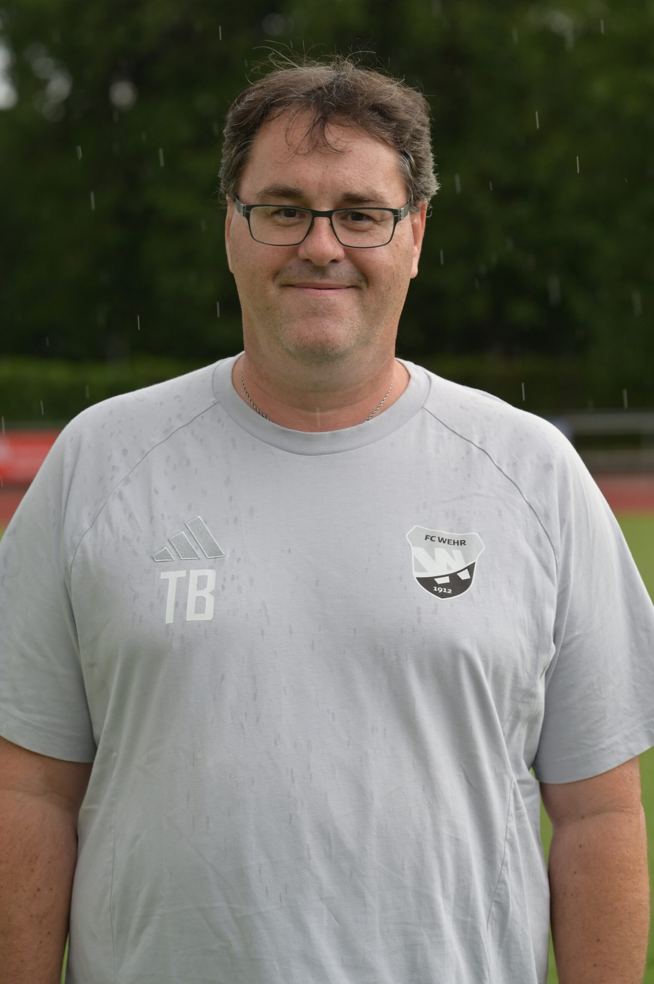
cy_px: 492
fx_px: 3247
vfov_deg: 17.2
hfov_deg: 11.5
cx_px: 327
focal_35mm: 119
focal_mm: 119
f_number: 5.6
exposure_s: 1/400
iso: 400
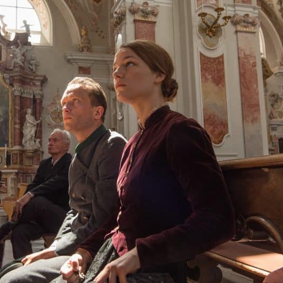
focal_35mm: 41
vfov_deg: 40.9
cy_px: 141
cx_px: 105
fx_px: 379
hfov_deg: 40.6
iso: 1600
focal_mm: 32
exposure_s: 1/125
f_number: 9
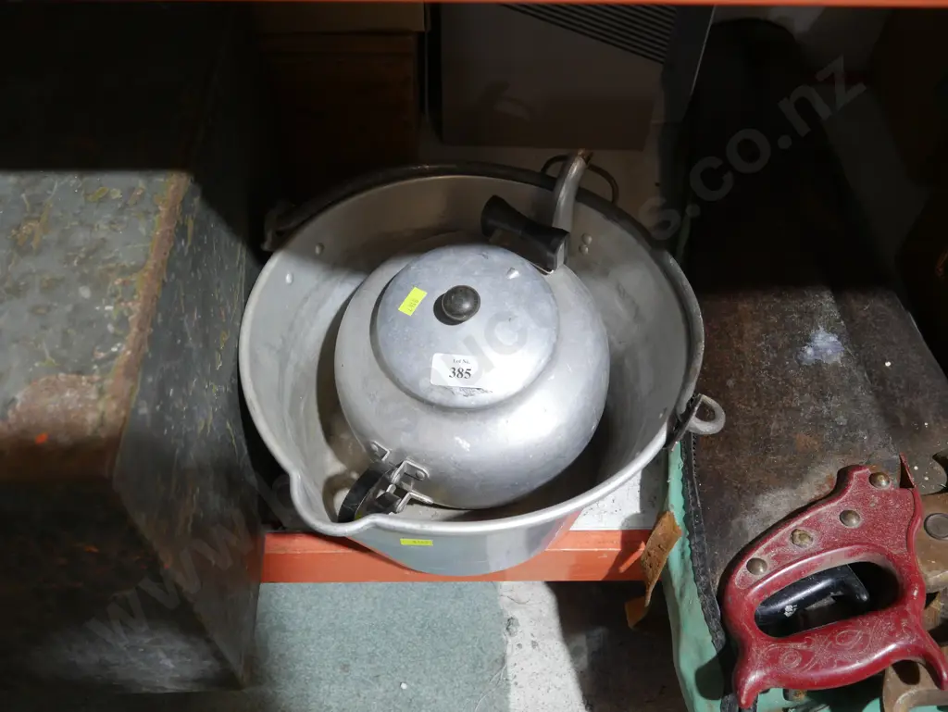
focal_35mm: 32
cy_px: 356
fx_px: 877
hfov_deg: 56.8
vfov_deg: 44.2
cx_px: 474
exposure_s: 1/60
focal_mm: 16
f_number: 3.6
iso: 640
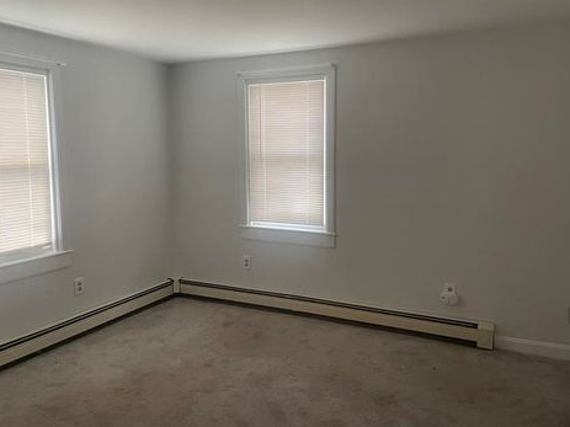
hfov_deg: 65.3
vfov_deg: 51.3
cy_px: 202
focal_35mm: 27
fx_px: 444
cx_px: 293
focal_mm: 5.1
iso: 250
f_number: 1.6
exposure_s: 1/60
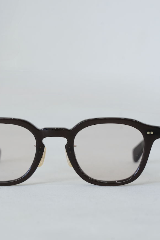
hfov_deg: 9.0
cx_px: 56
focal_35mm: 152
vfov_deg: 13.5
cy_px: 148
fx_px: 1013
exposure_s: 1/30
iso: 1000
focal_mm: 104
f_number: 9
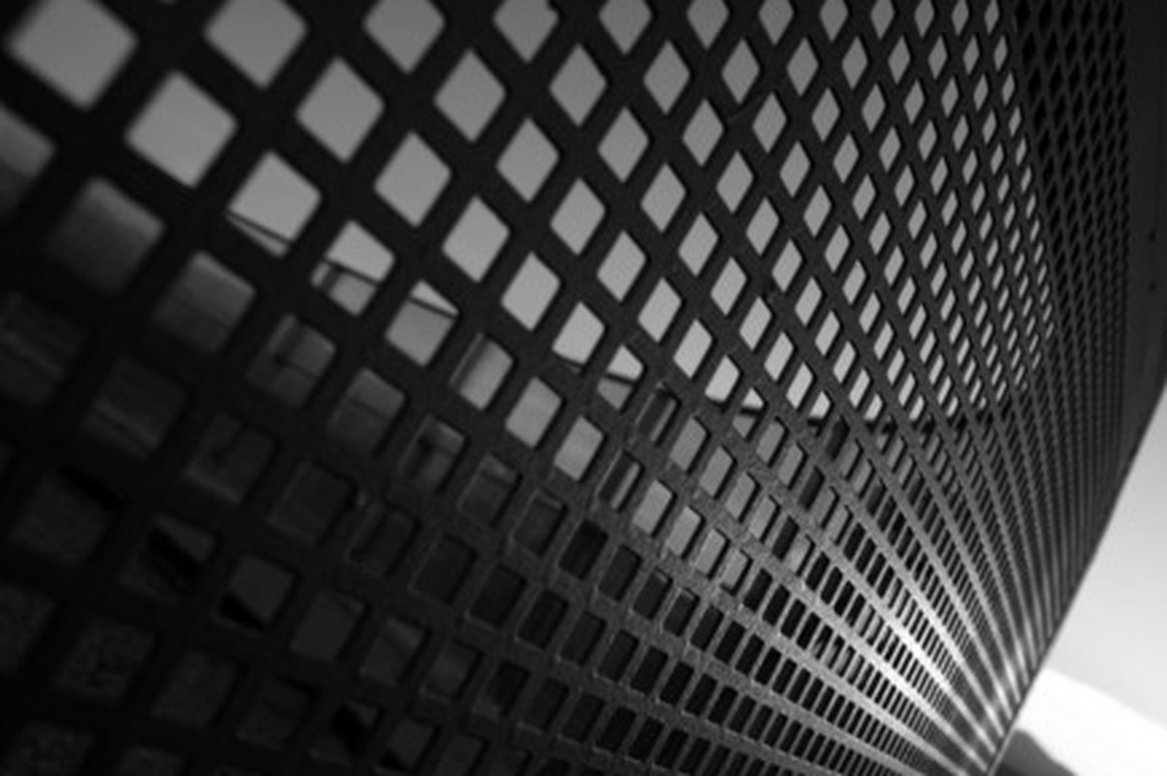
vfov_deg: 42.2
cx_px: 649
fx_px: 1004
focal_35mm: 31
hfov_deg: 60.2
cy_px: 371
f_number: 7.1
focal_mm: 18
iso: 200
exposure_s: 1/200
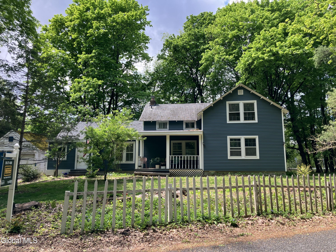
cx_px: 168
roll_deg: -0.5
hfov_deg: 63.4
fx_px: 272
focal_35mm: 28
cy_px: 126
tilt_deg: +11.1
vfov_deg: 49.7
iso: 32
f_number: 1.8
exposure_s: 1/398
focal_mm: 3.99
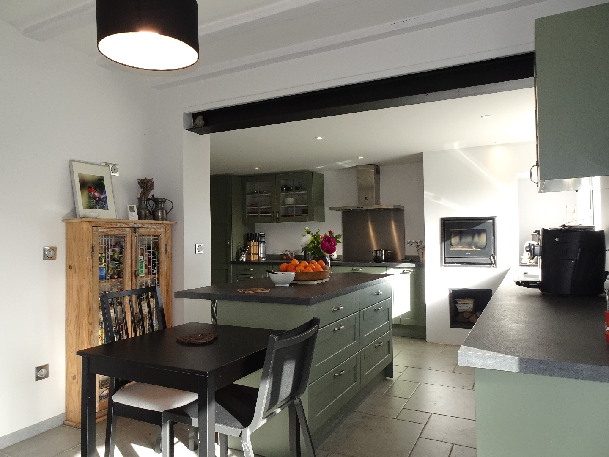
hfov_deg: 71.6
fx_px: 422
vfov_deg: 56.8
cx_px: 304
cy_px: 228
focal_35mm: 24
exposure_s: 1/60
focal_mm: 4.25
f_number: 3.5
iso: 80
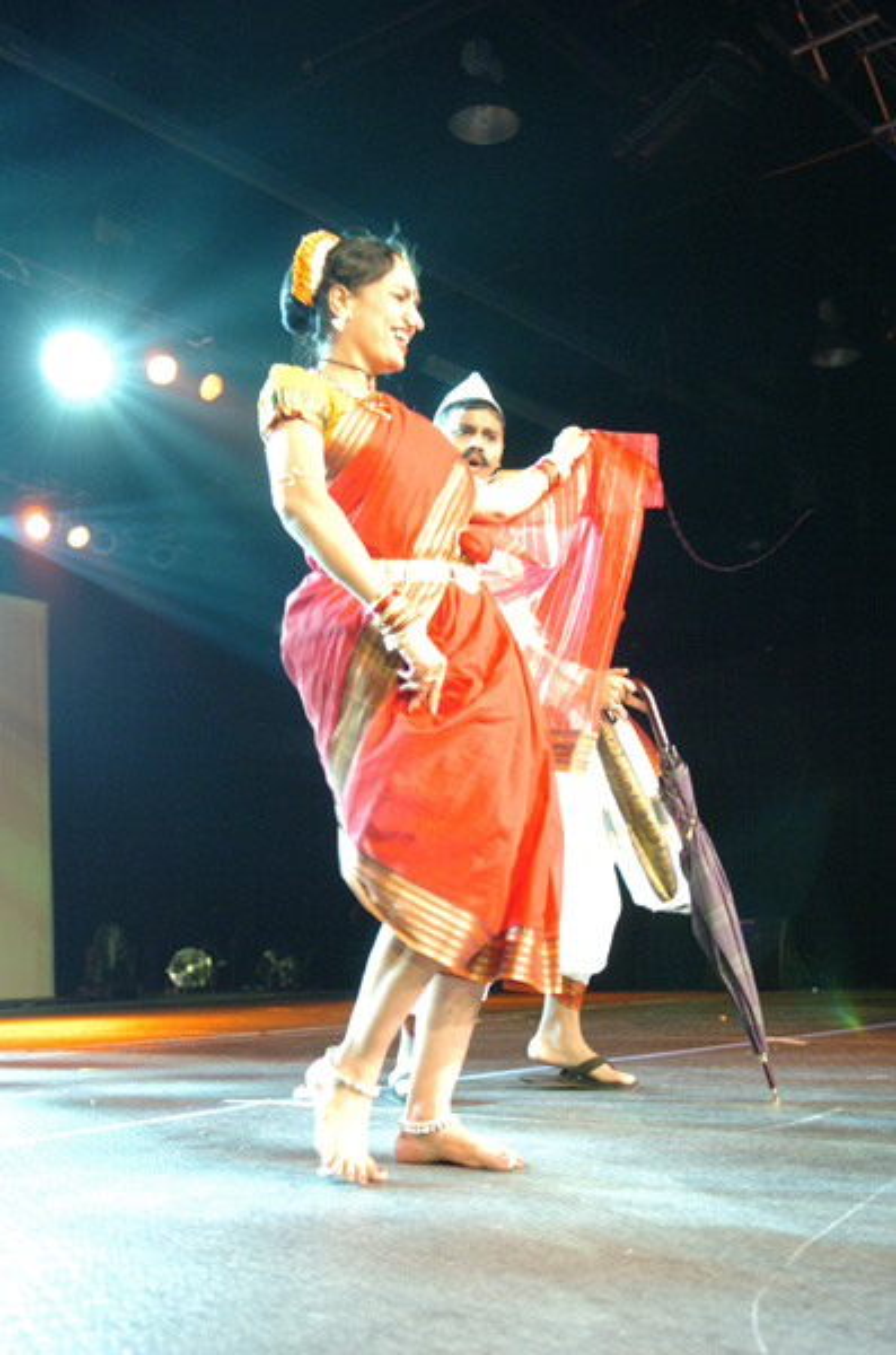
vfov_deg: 49.7
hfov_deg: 34.0
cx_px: 448
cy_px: 678
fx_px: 1464
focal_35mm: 39
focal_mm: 26
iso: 800
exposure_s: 1/100
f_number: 2.8
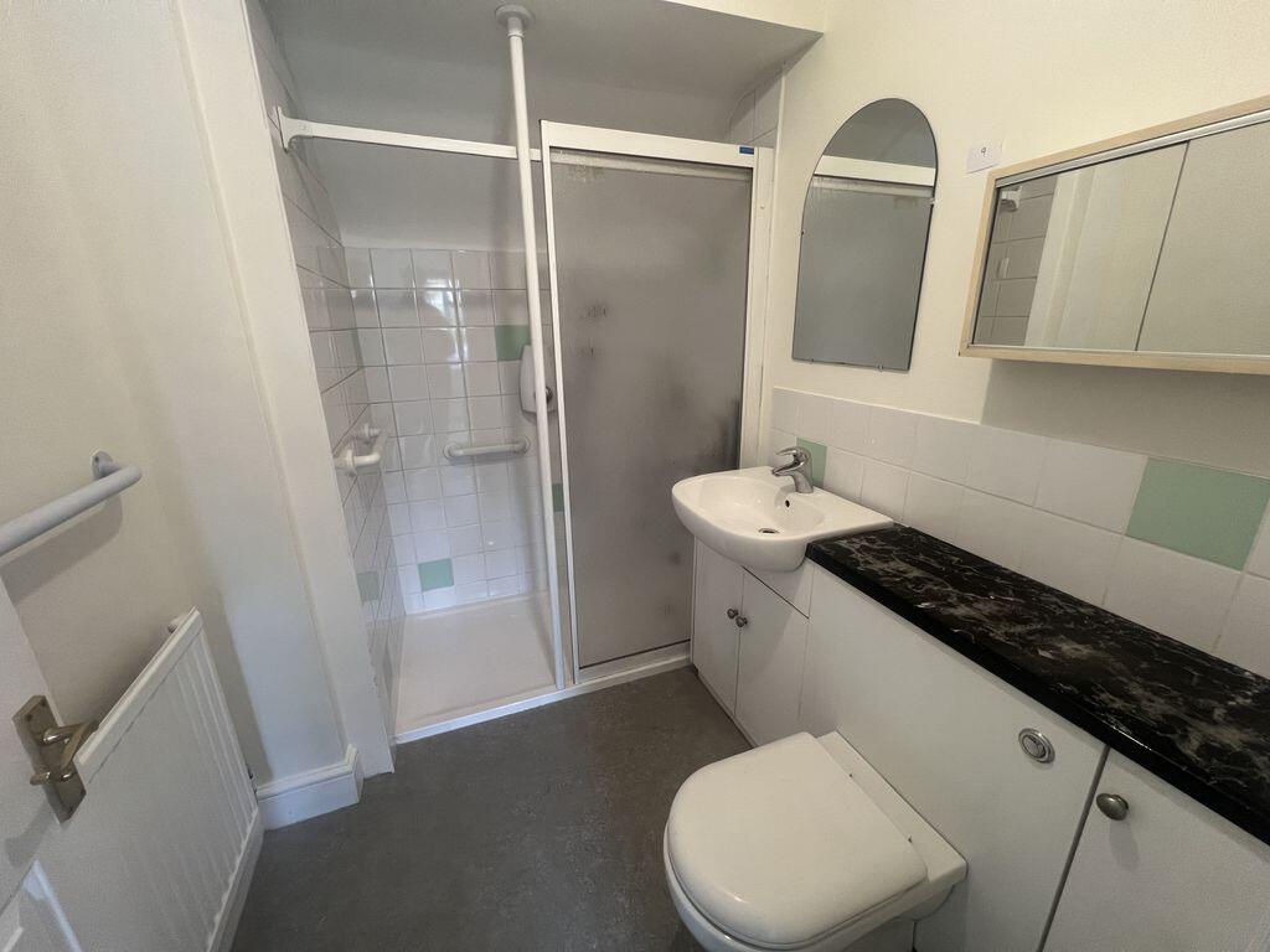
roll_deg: +1.4
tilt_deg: -17.8
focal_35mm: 13
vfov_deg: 89.9
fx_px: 477
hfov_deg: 106.2
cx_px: 635
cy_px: 476
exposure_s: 1/100
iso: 200
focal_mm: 1.57
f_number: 1.8
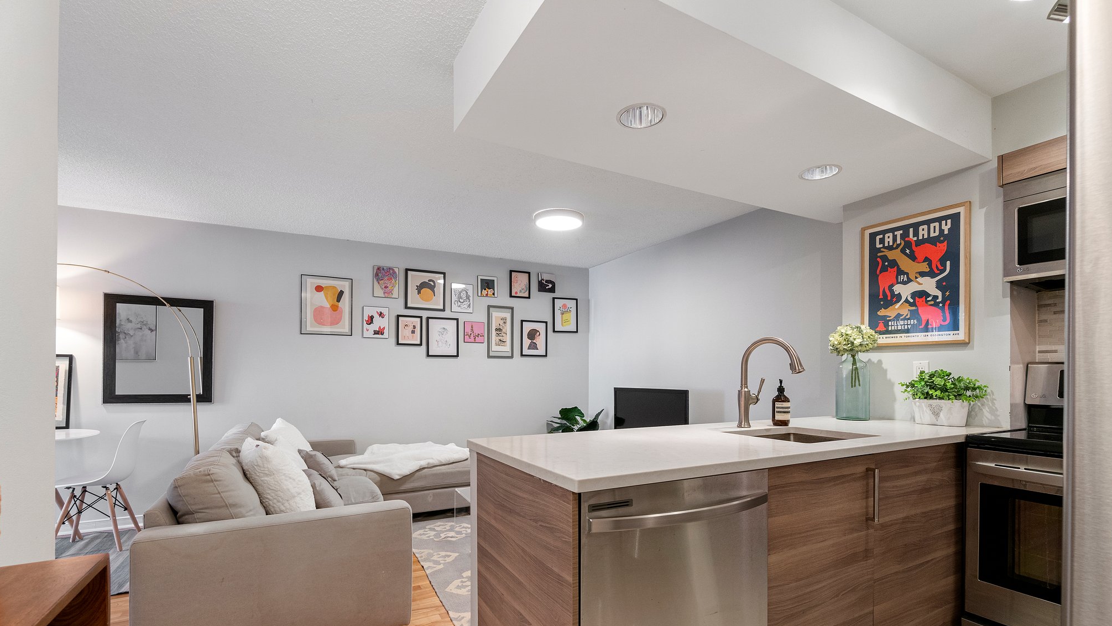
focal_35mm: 16
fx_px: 472
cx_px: 562
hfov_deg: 99.4
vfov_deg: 66.4
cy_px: 377
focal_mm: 10
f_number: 6.3
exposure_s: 1/4
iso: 640
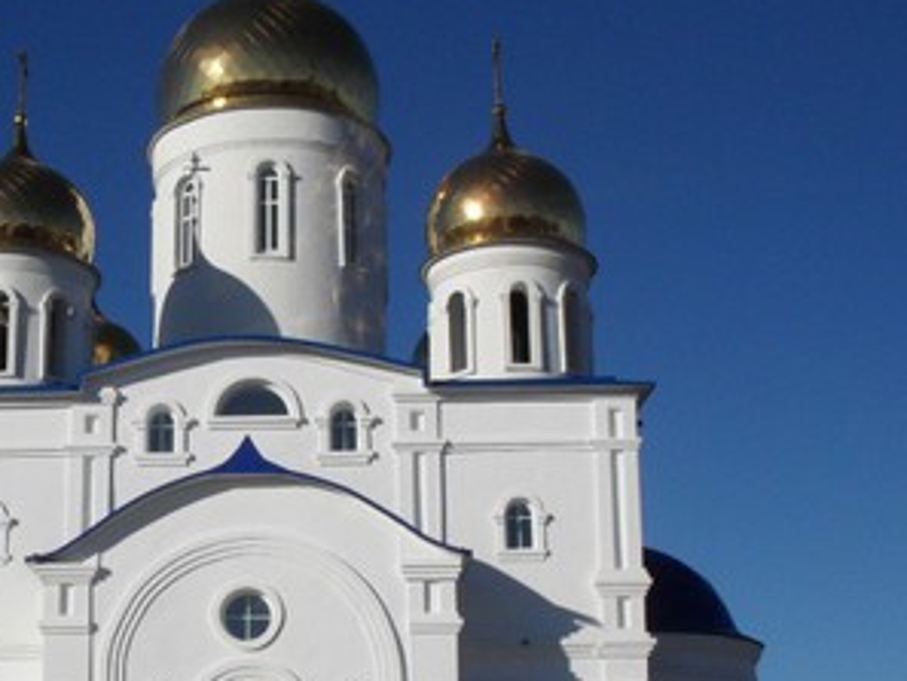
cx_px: 205
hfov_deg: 29.7
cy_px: 484
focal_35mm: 64
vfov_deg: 22.8
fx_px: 1678
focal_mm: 6.3
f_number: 8.3
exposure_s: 1/500
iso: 80
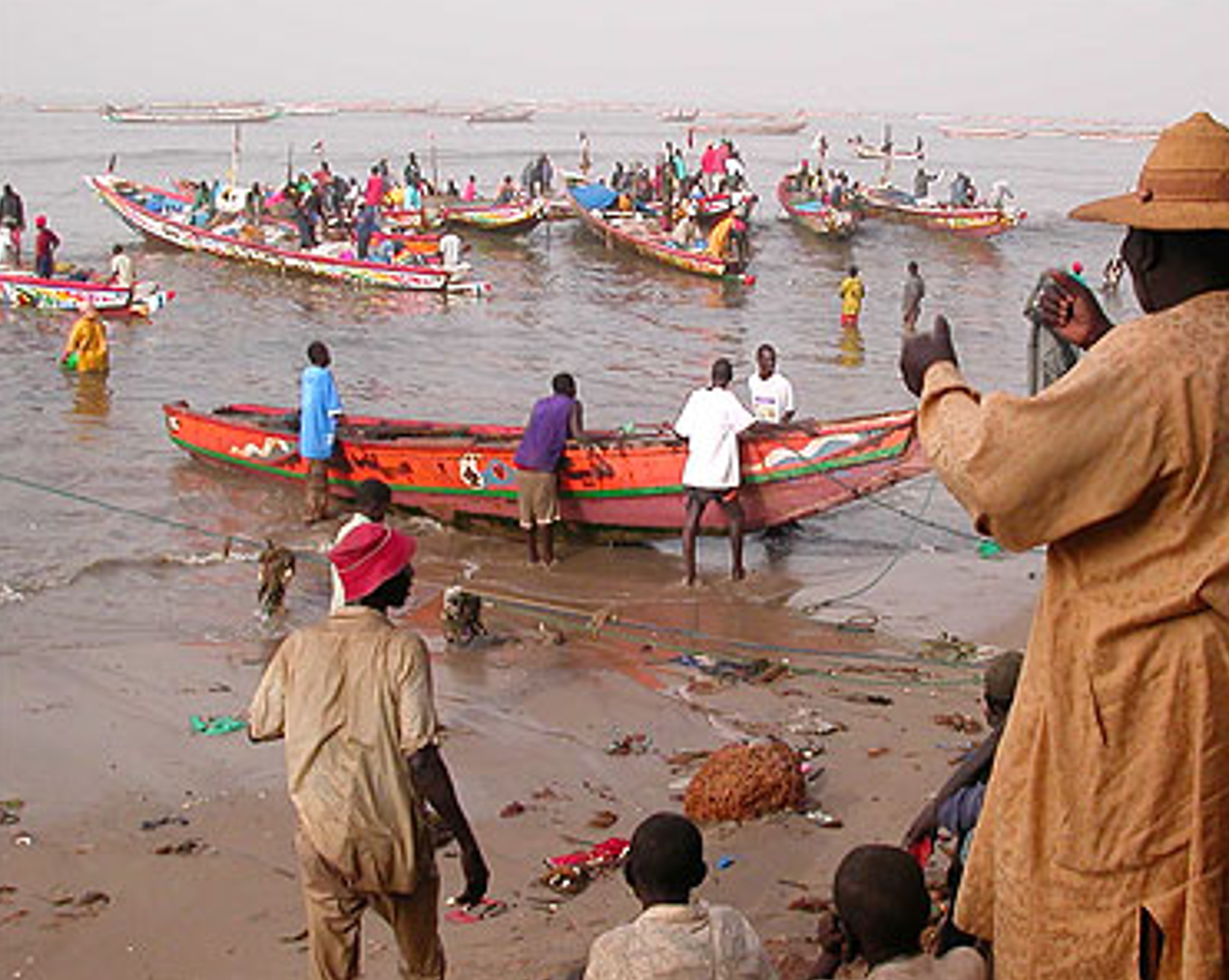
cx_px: 739
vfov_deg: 29.6
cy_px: 540
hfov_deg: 36.6
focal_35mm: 51
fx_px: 1853
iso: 100
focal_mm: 6.6
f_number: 4.8
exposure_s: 1/286
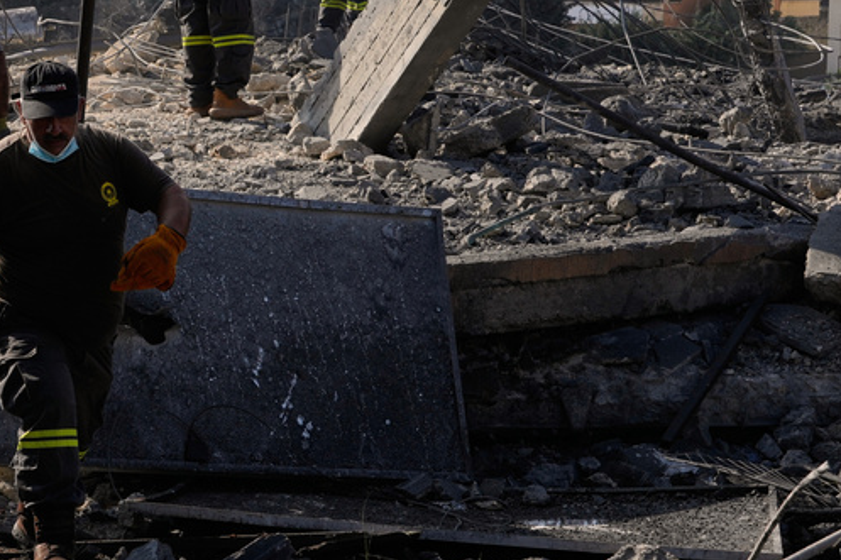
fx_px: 2359
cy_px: 181
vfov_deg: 13.5
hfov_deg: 19.9
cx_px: 113
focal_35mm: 101
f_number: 9
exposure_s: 1/800
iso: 320
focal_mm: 49
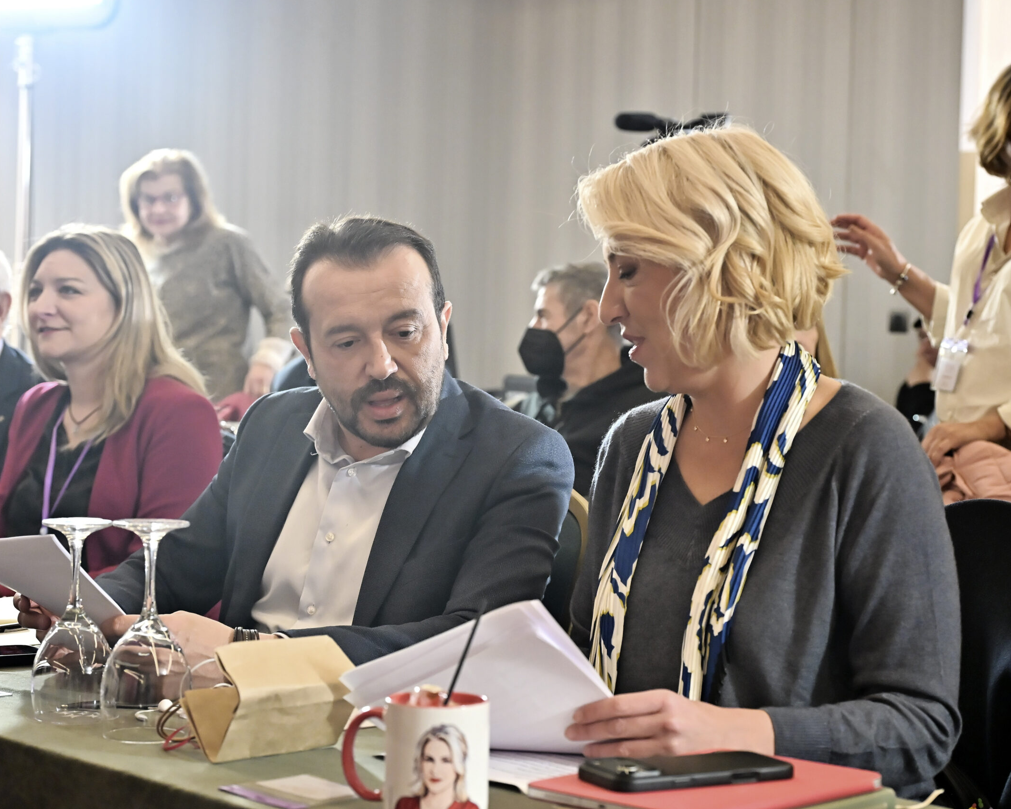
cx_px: 549
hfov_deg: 28.3
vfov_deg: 22.8
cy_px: 402
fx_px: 2005
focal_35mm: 67
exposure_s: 1/250
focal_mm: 59
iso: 3600
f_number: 4.5
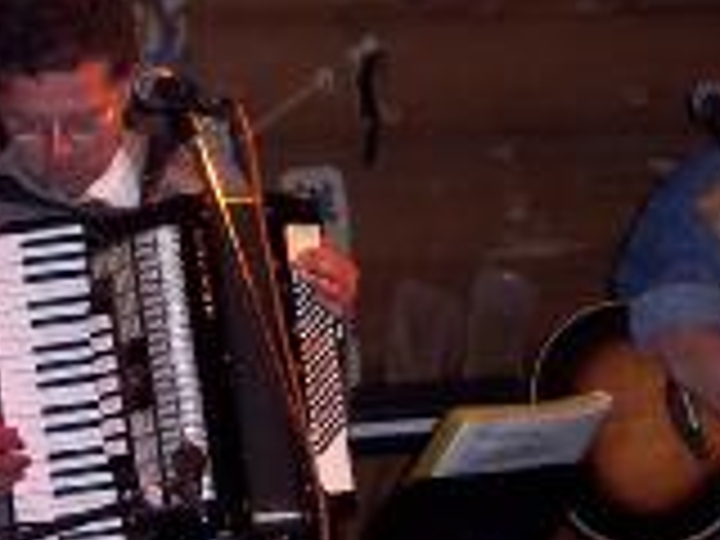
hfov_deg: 16.0
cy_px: 187
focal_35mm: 122
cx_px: 117
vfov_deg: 12.1
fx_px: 2538
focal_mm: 8
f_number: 2.8
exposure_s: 1/60
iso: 100
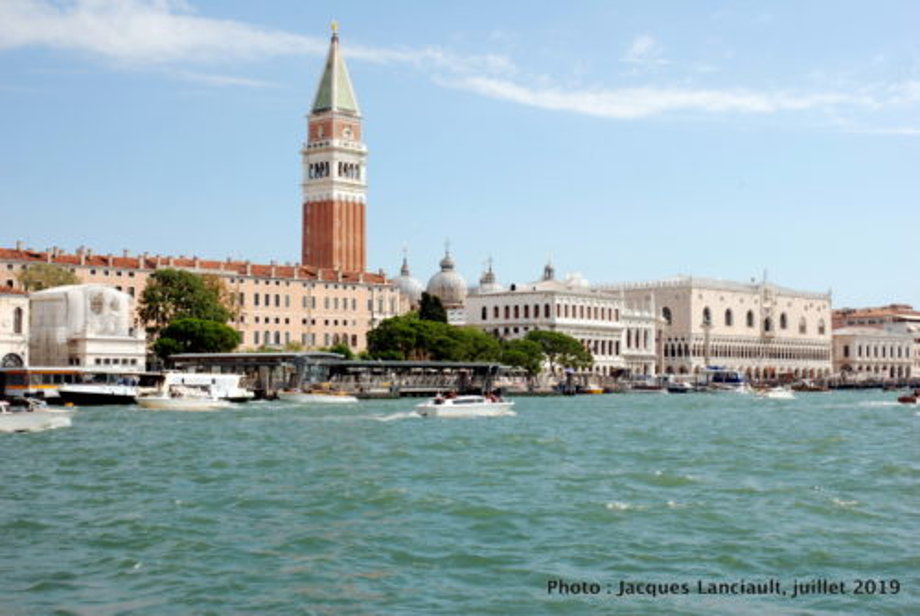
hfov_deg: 37.8
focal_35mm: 52
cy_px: 308
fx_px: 1344
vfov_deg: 25.8
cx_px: 460
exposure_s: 1/40
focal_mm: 35
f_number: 22
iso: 100
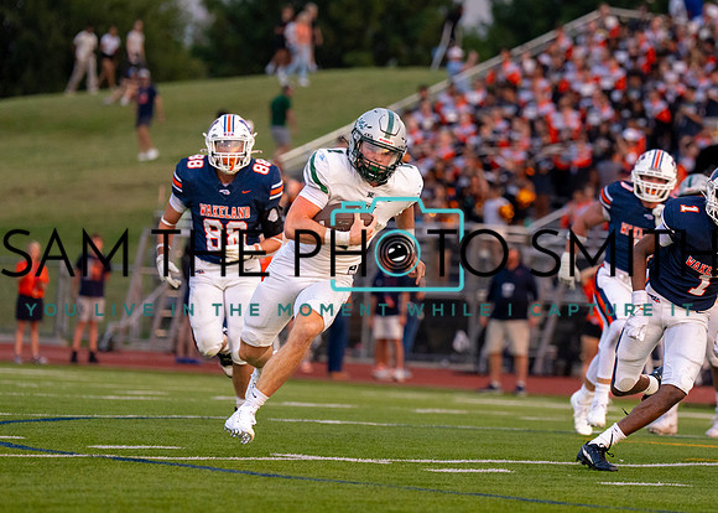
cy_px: 231
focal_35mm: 264
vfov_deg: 5.4
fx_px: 5389
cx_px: 512
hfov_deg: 7.6
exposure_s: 1/2500
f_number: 2.8
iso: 1250
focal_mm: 148
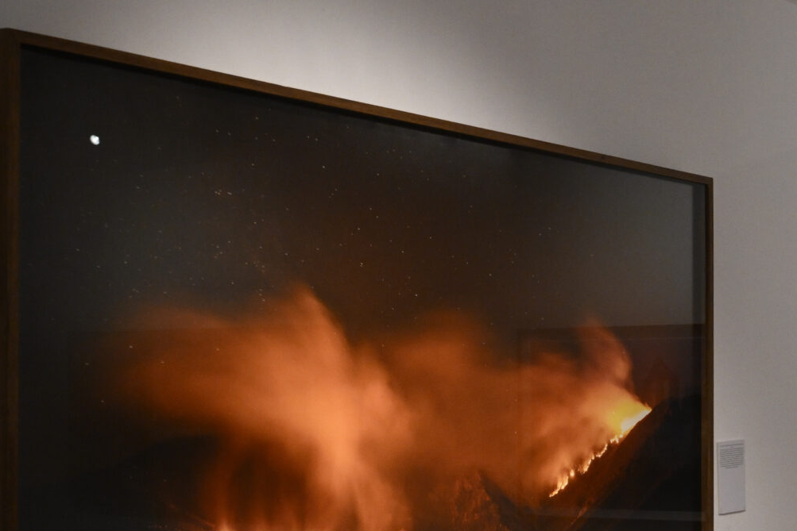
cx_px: 862
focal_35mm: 74
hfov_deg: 25.5
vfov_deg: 18.3
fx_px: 1638
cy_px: 398
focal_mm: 29
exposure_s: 1/250
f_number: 5.6
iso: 3200
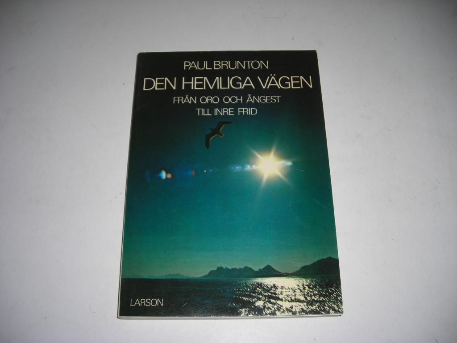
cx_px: 228
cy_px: 172
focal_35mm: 38
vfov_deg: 37.7
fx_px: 502
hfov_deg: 49.0
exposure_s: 1/60
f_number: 3.2
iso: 50
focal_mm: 6.3
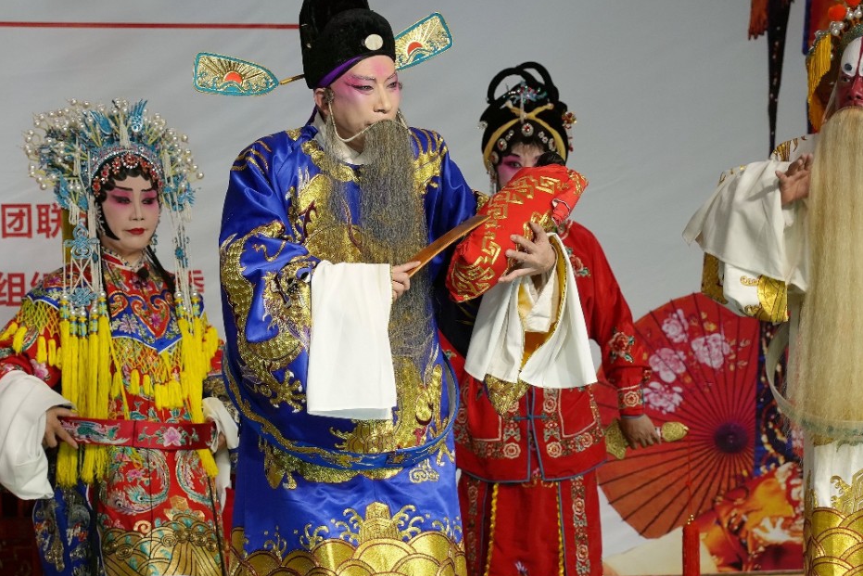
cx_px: 528
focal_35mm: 236
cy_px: 262
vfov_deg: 5.8
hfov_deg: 8.7
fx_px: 5658
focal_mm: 157
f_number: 5.6
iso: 800
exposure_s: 1/160
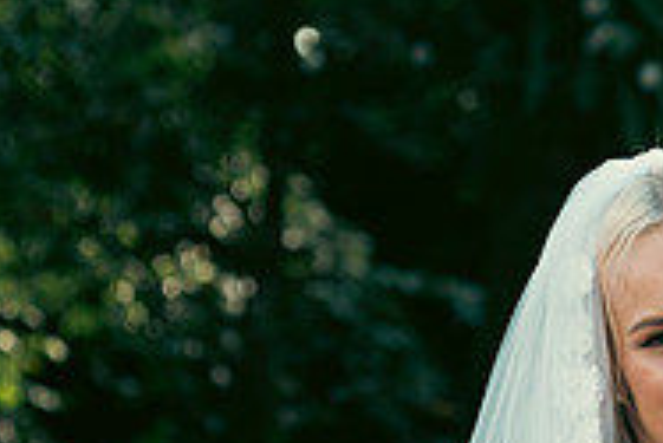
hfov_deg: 7.6
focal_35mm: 267
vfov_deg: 5.1
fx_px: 4921
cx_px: 932
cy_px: 558
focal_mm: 86
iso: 160
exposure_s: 1/200
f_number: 3.5
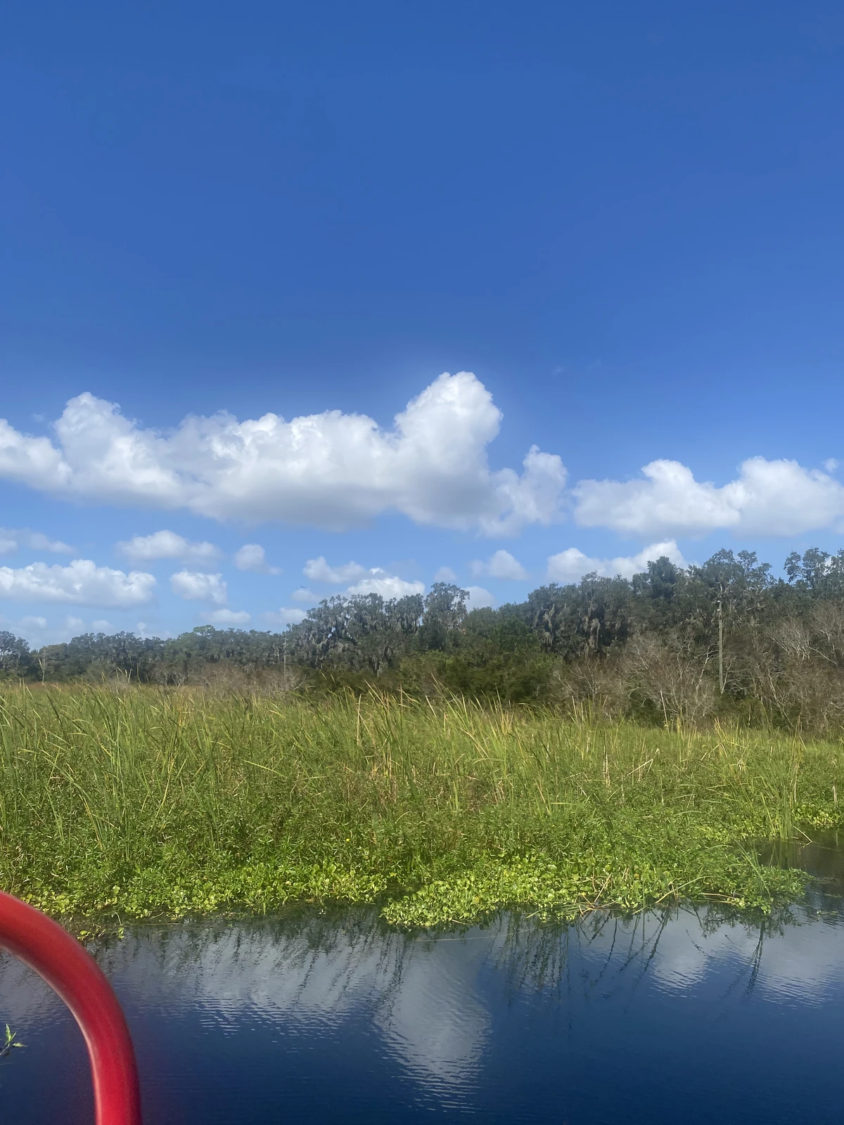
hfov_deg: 53.1
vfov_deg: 67.3
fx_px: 845
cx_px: 422
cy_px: 562
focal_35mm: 26
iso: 32
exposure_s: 1/3497
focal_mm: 4.25
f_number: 1.8
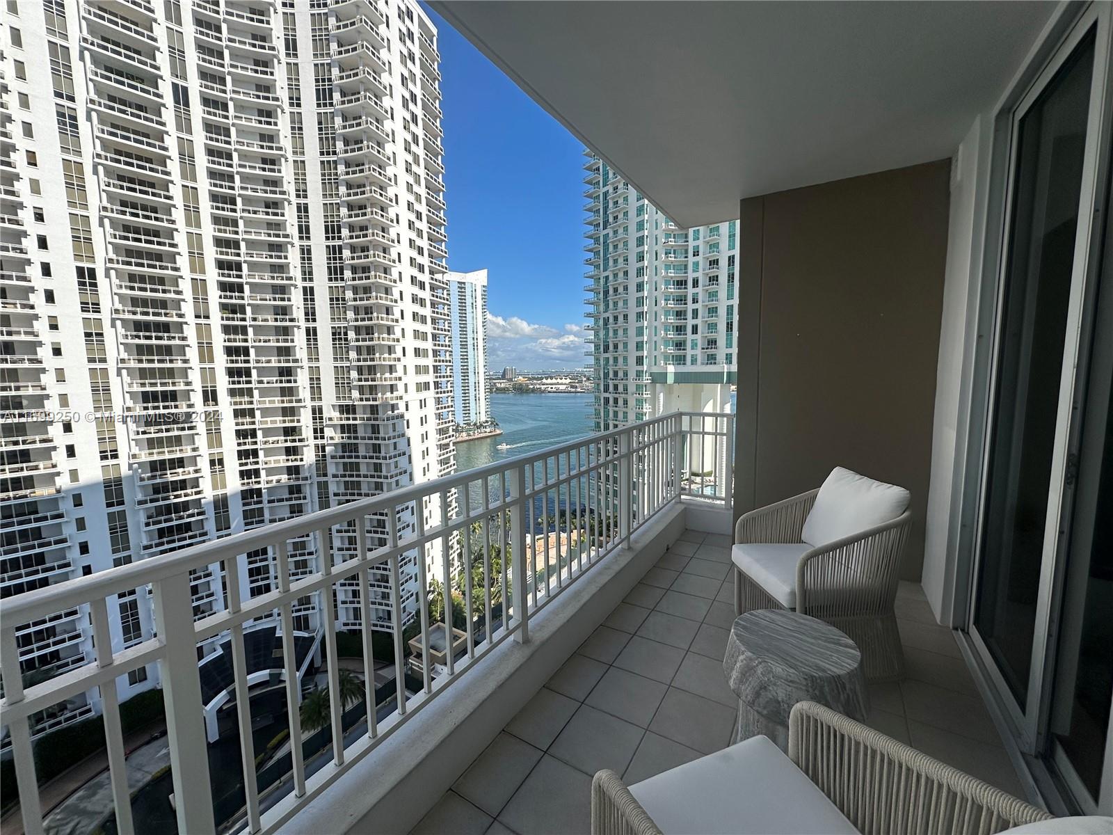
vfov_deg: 85.7
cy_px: 418
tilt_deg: -4.8
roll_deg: +0.8
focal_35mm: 14
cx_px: 556
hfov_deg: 102.1
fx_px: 450
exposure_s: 1/2882
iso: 50
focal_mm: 2.22
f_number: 2.2
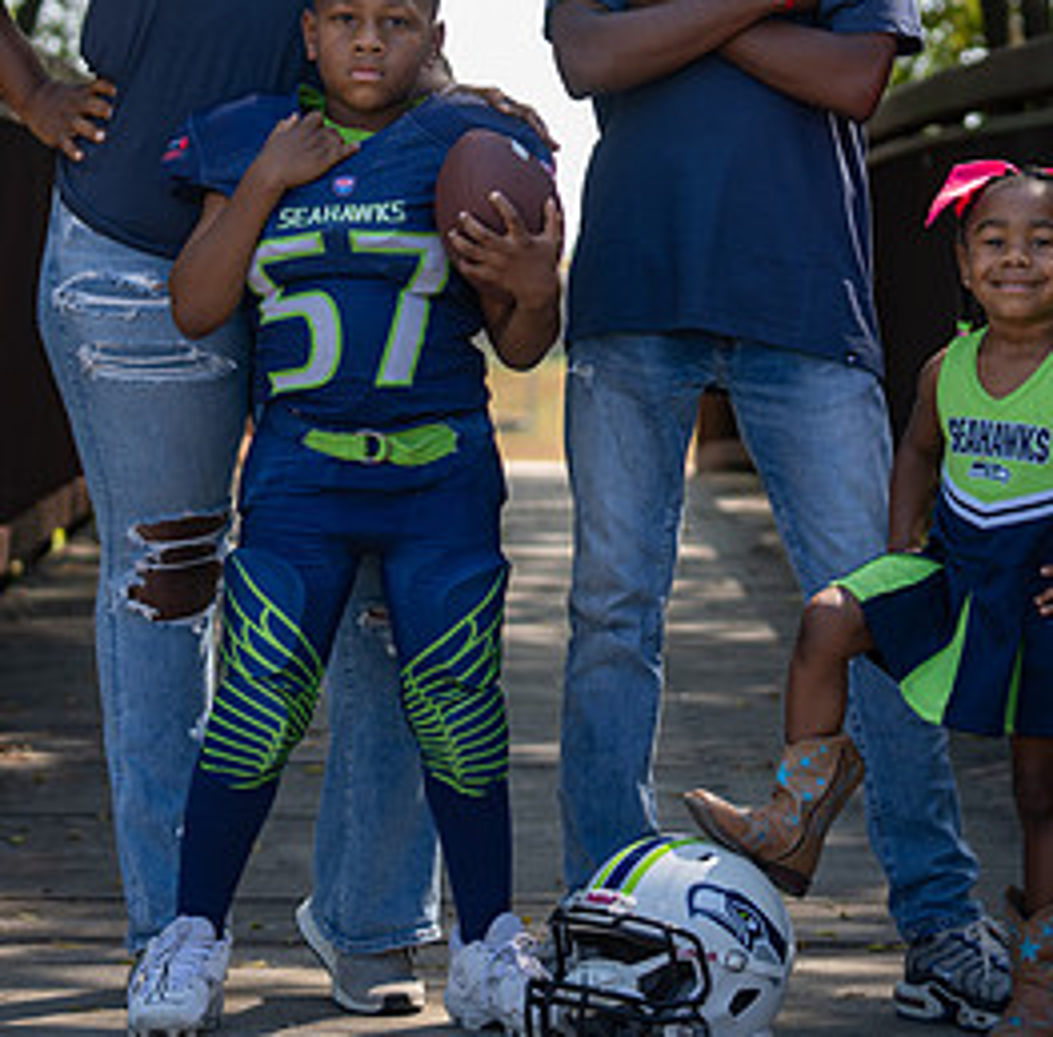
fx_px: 5294
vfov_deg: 11.2
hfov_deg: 11.3
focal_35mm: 155
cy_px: 214
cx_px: 713
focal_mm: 70
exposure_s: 1/400
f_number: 3.2
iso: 100
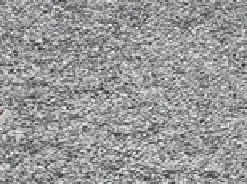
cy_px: -326
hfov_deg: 11.6
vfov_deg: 7.8
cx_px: 253
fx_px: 1204
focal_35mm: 169
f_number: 2.2
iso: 50
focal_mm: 3.83
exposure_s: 1/1218
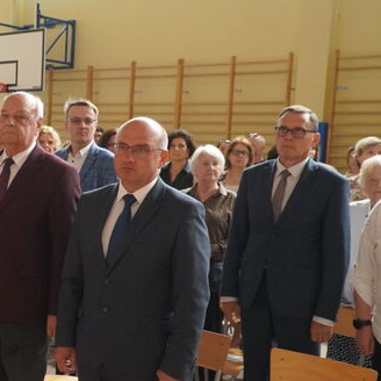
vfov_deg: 30.5
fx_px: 697
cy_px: 217
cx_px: 42
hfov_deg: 29.4
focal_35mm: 56
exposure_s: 1/160
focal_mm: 18
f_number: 4
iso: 2500
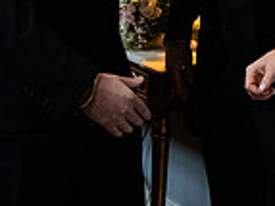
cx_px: 200
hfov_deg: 15.7
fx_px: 992
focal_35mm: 125
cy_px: -55
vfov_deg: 11.6
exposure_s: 1/160
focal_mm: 32
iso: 1600
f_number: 3.5
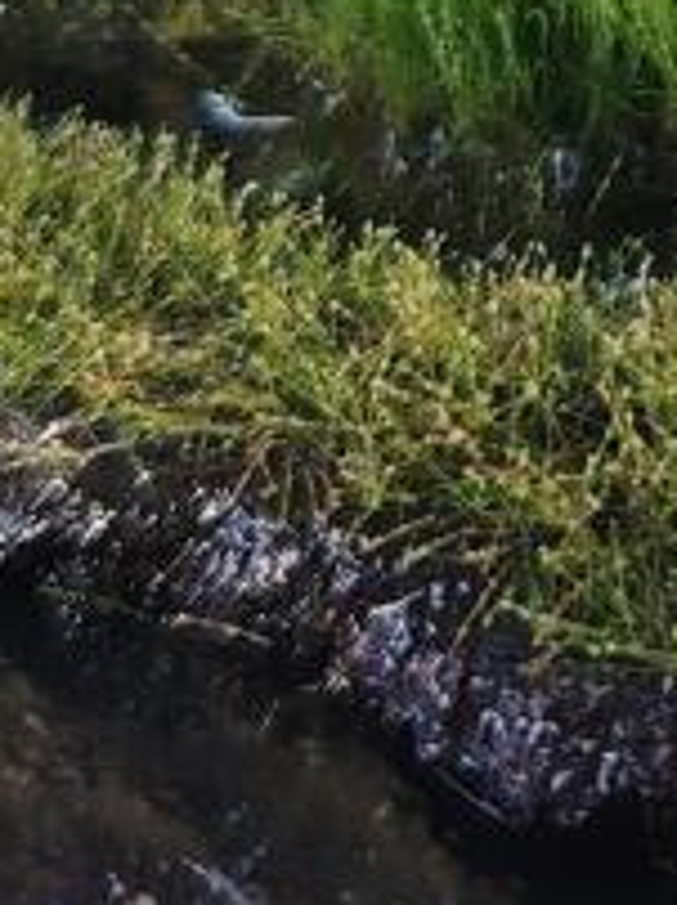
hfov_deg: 10.3
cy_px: -399
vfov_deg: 13.6
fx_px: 3606
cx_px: 1116
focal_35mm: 138
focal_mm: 5.25
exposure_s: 1/102
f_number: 1.75
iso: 100
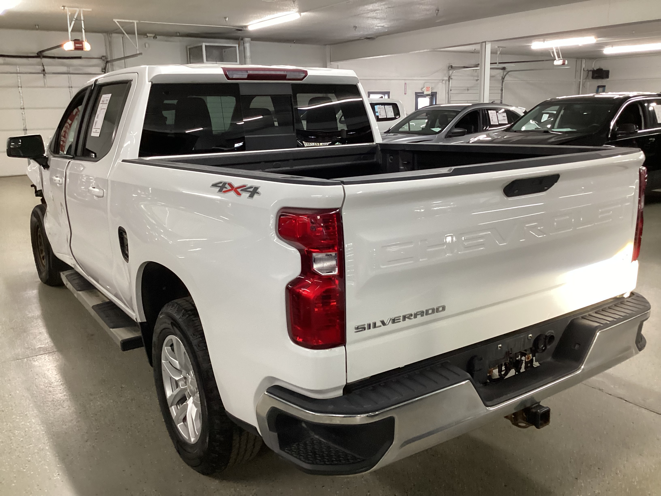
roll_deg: +0.9
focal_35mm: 31
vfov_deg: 45.4
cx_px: 330
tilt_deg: -15.0
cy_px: 248
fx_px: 592
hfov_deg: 58.4
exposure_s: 1/60
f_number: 2.4
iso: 250
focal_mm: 3.3
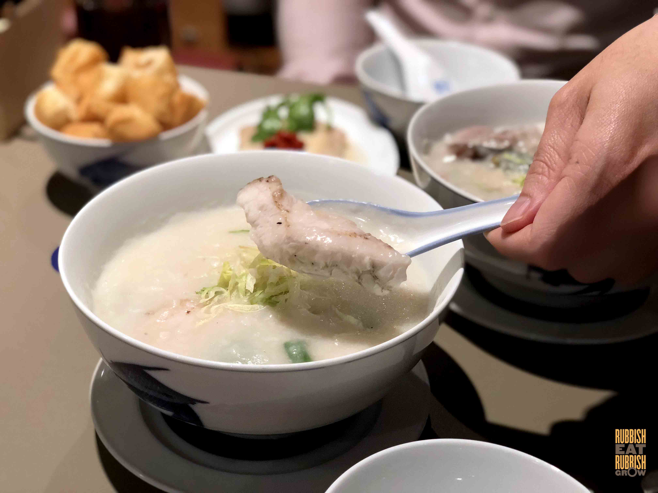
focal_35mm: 52
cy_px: 246
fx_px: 988
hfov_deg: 36.8
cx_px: 329
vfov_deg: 28.0
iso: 125
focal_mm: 6
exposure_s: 1/33
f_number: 2.4
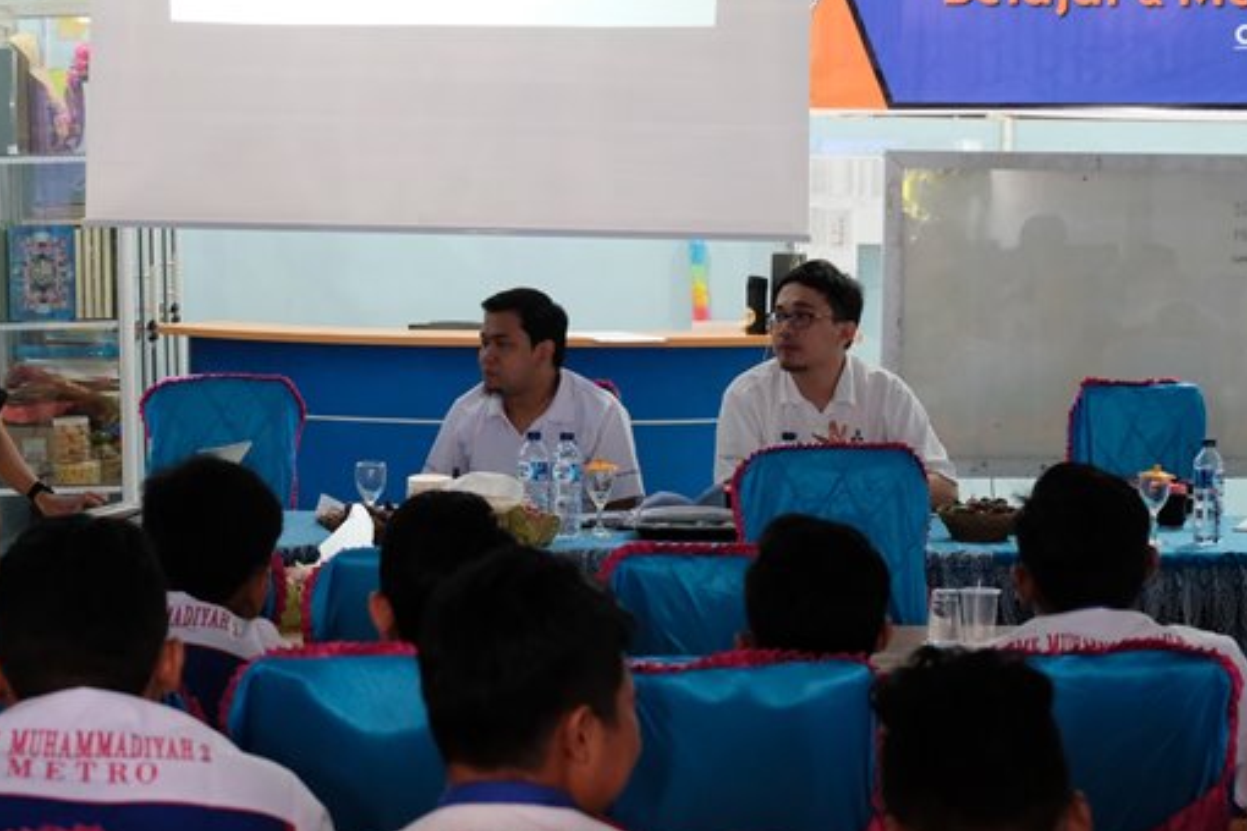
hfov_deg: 22.4
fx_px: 3152
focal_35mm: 91
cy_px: 246
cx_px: 594
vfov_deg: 15.0
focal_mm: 38.9
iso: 6400
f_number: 4.5
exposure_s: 1/30
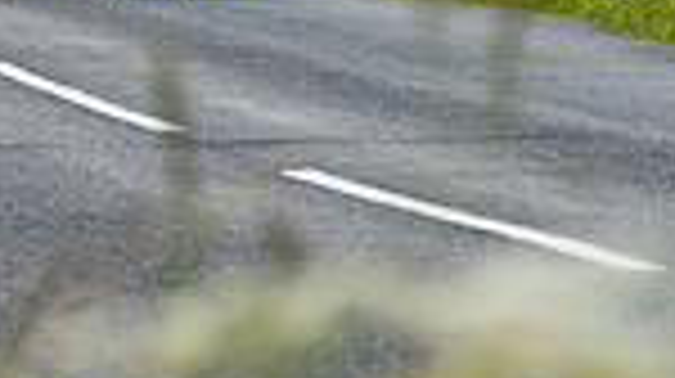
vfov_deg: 2.0
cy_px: -252
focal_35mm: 614
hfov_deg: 3.5
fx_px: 10978
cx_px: 189
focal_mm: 111
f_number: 6.3
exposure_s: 1/320
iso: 200
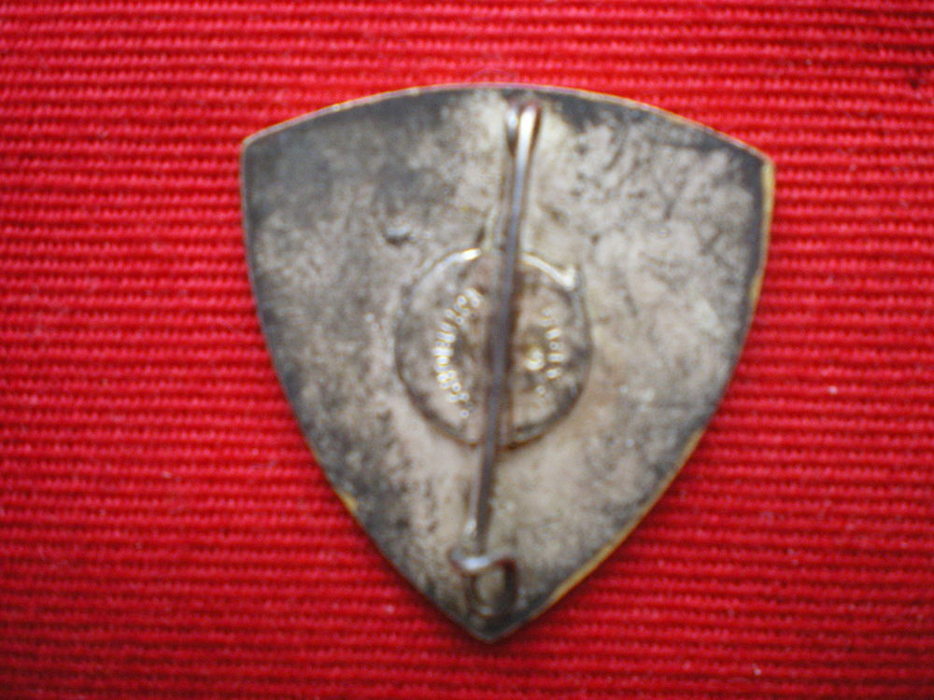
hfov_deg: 49.0
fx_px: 1025
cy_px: 350
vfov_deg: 37.7
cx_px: 467
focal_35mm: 38
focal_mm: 6.3
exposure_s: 1/25
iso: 400
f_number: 3.1
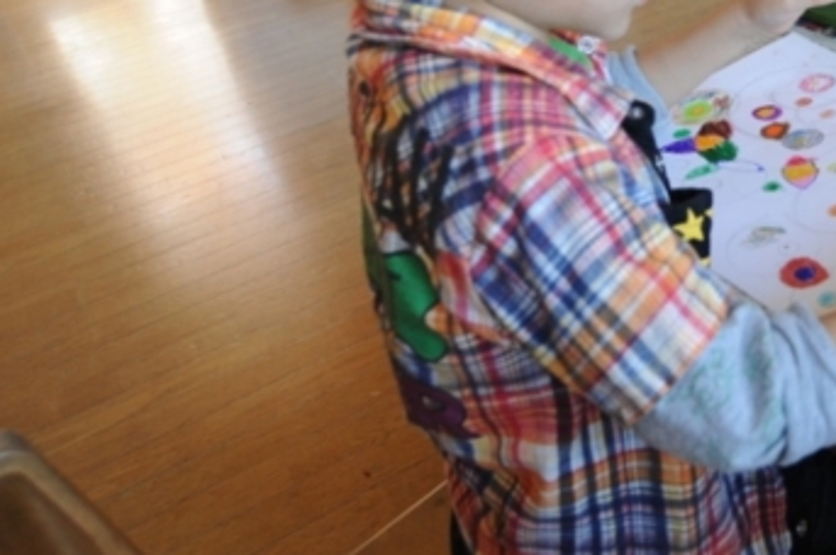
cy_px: 127
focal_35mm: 42
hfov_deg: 40.0
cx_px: 860
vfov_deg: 31.2
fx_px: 974
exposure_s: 1/100
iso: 1600
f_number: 5
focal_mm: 18
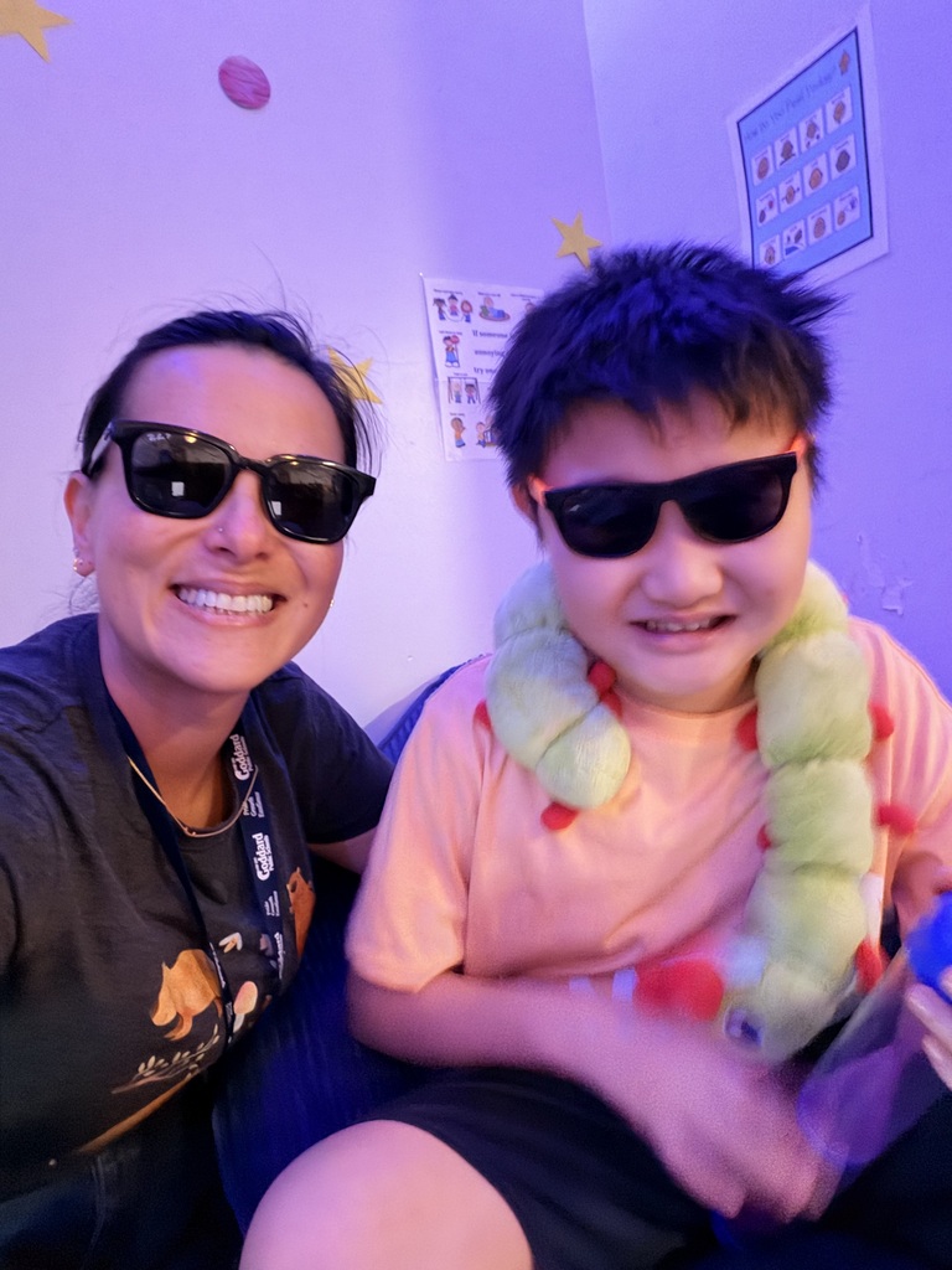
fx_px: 733
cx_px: 476
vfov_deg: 81.7
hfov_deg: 66.0
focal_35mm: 20
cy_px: 635
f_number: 1.9
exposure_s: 1/15
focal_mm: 2.71
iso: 1250
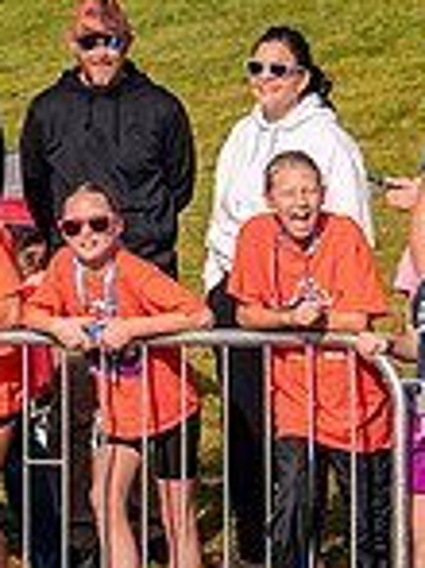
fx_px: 4197
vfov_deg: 7.7
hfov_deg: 5.8
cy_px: 191
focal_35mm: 256
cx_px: 16
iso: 200
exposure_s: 1/1000
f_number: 5
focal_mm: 52
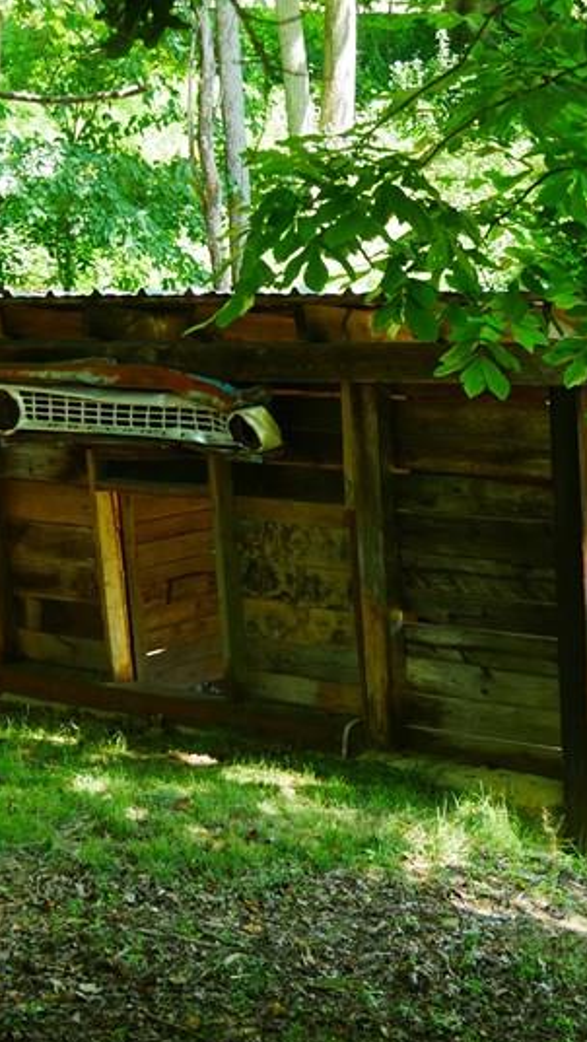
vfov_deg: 26.8
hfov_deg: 15.3
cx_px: 417
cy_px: 465
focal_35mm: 79
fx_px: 2183
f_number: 3.8
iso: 200
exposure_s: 1/60
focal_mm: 19
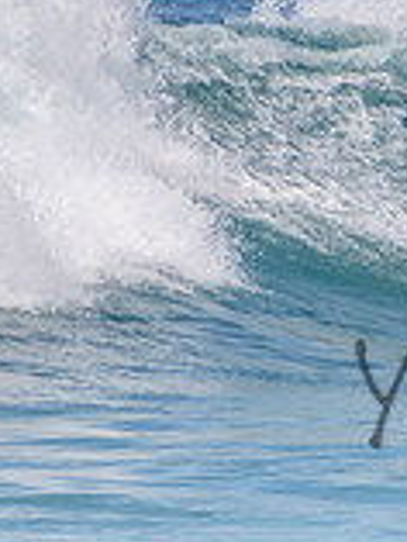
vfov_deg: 1.0
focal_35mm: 1955
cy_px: 179
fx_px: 30607
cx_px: 894
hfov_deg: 0.8
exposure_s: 1/2000
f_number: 5.6
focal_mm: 400
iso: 400
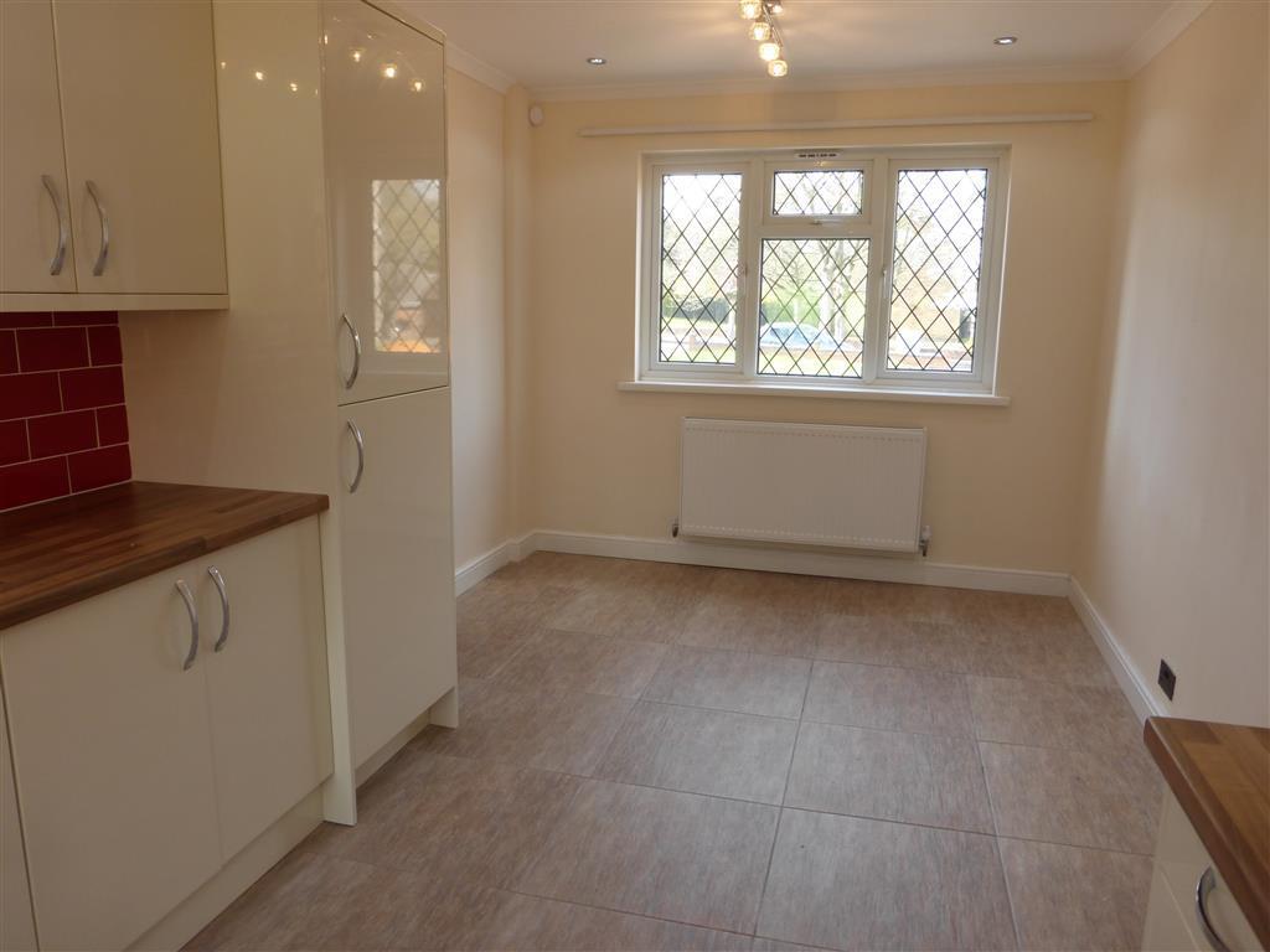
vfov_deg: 54.9
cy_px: 476
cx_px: 635
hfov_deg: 69.4
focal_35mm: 25
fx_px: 917
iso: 100
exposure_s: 1/60
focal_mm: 4.3
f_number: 3.3
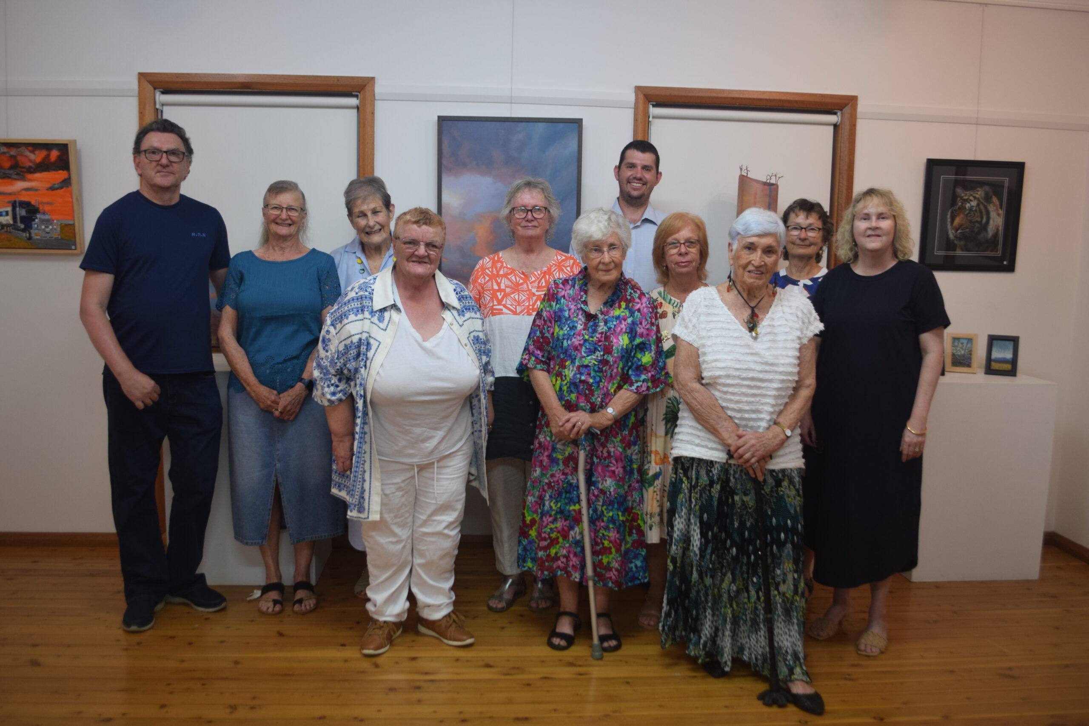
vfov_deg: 43.6
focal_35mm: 30
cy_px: 363
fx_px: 907
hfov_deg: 61.9
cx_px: 544
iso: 450
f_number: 4
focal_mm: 20
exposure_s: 1/60
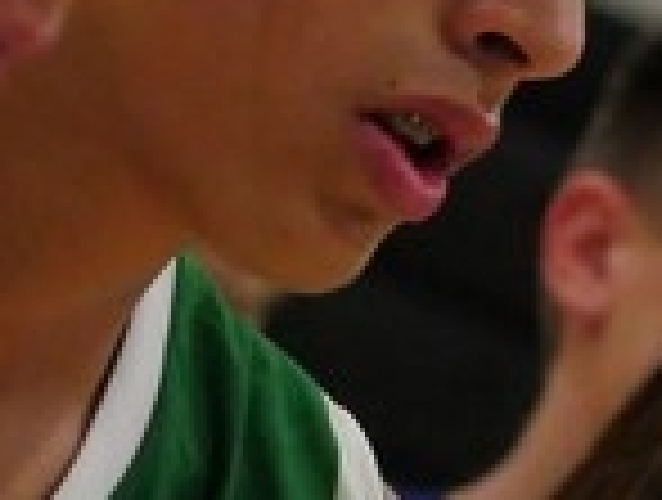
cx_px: 502
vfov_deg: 2.1
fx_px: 13477
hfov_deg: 2.8
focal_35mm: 703
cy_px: 365
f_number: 5.4
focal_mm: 81
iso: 6400
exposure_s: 1/320
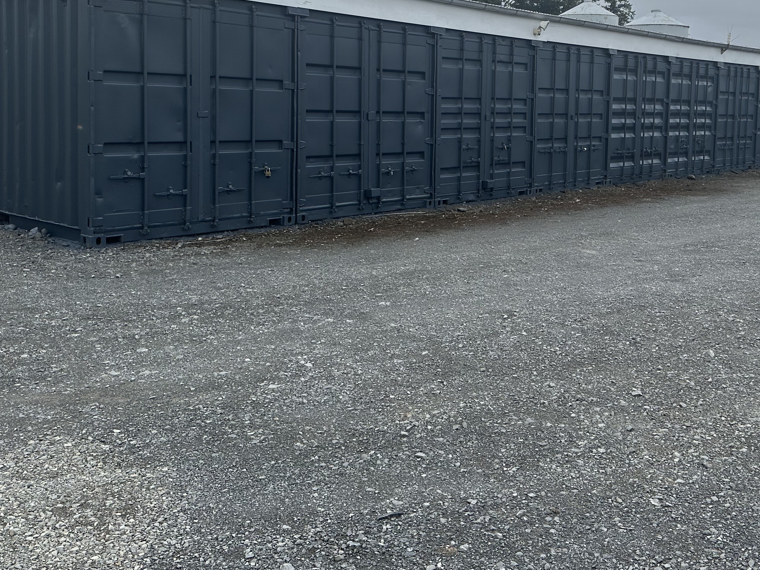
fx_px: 856
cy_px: 160
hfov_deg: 47.2
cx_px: 495
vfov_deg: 36.2
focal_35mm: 39
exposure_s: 1/1272
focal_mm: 6.86
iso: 80
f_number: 1.78
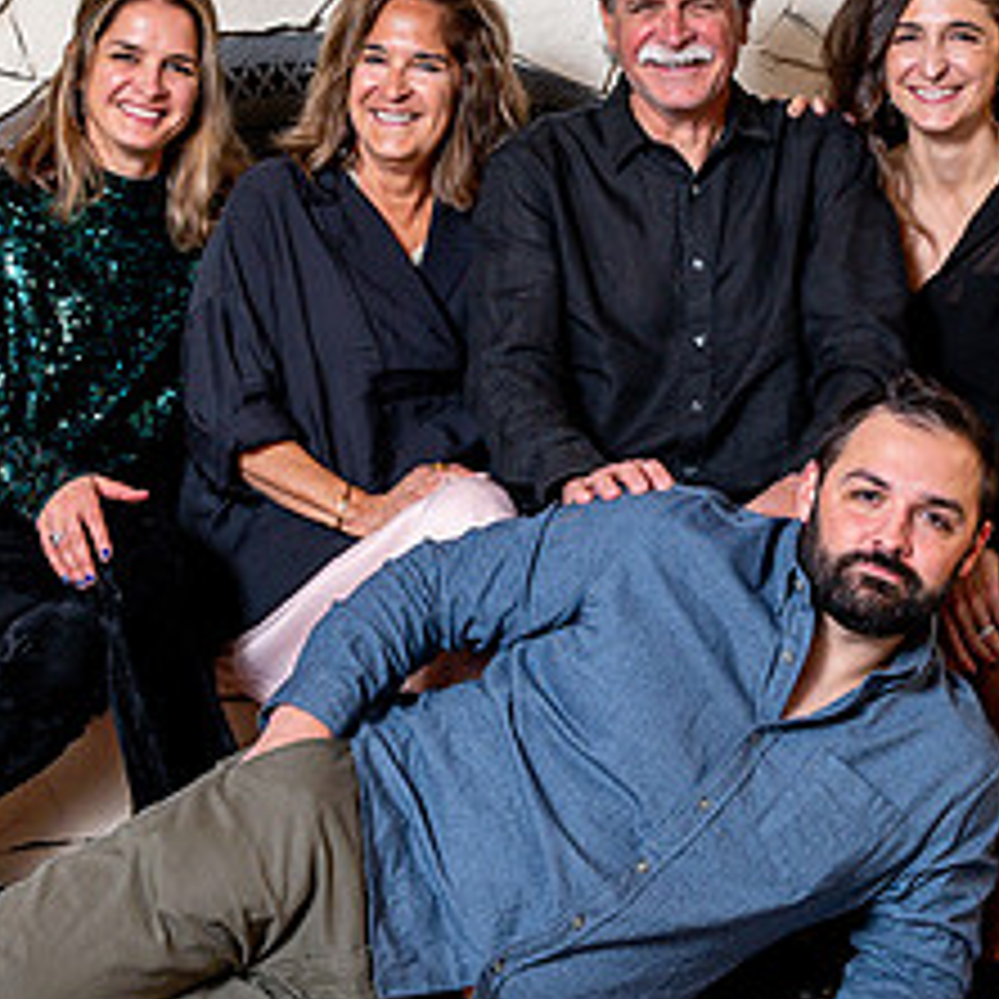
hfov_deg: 21.6
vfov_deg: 21.6
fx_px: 2612
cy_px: 412
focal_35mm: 80
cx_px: 536
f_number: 5
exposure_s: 1/200
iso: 500
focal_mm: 36
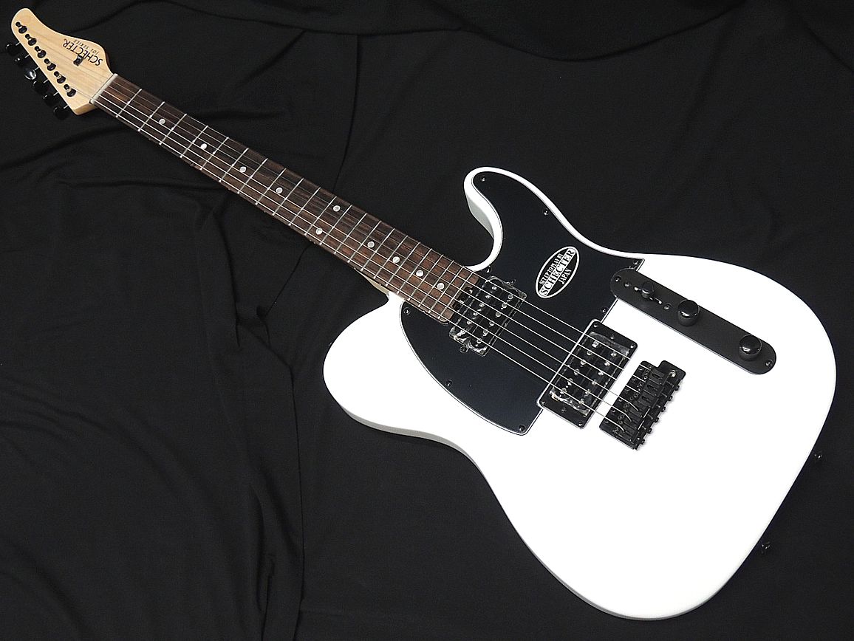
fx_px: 987
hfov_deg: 46.8
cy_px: 320
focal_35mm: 40
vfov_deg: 36.0
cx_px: 427
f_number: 3.3
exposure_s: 1/15
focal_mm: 7.1
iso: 400
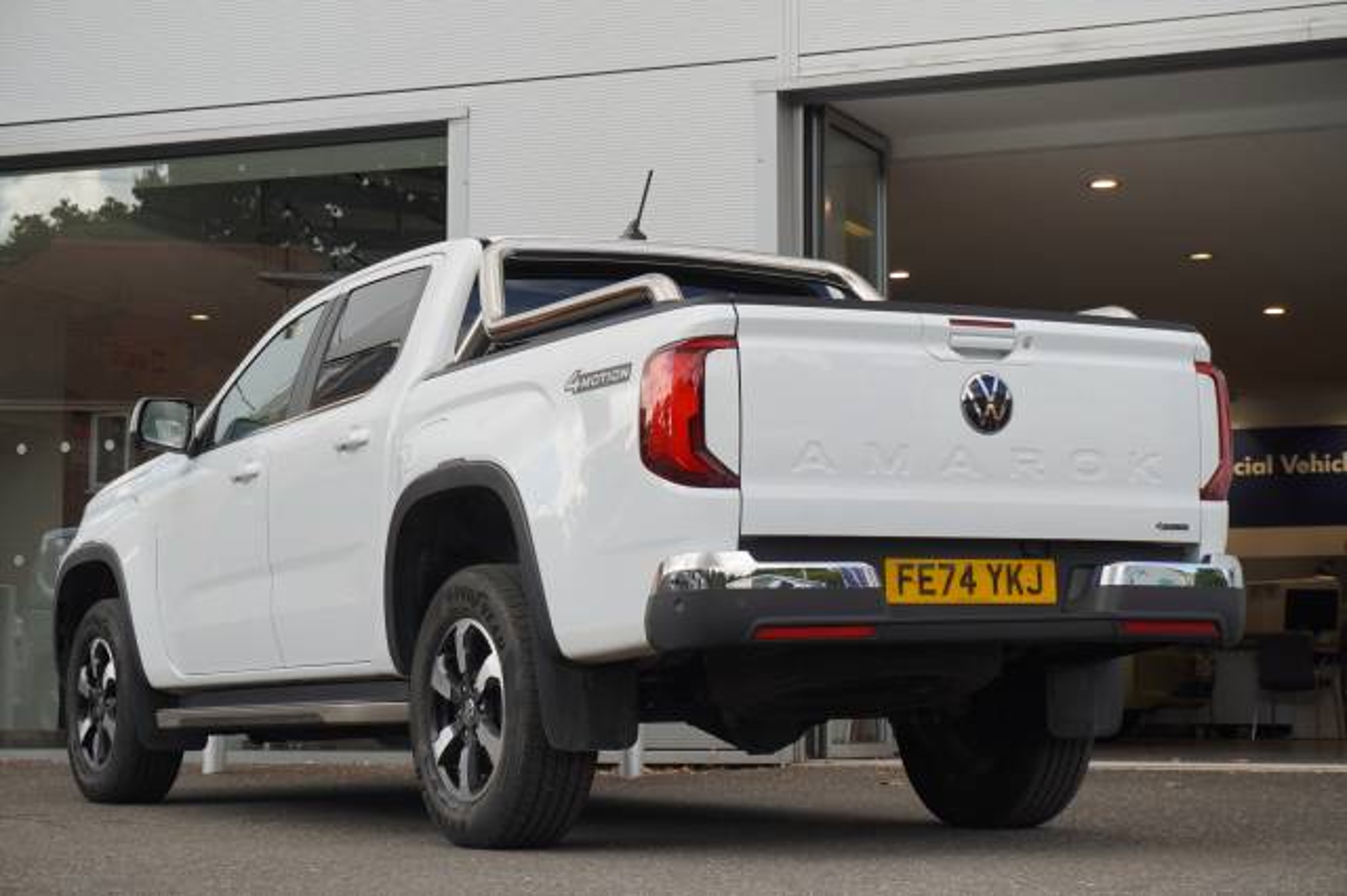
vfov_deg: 18.9
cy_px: 448
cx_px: 674
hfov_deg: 28.1
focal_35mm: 72
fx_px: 2692
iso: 100
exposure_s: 1/90
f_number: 5.6
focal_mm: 48
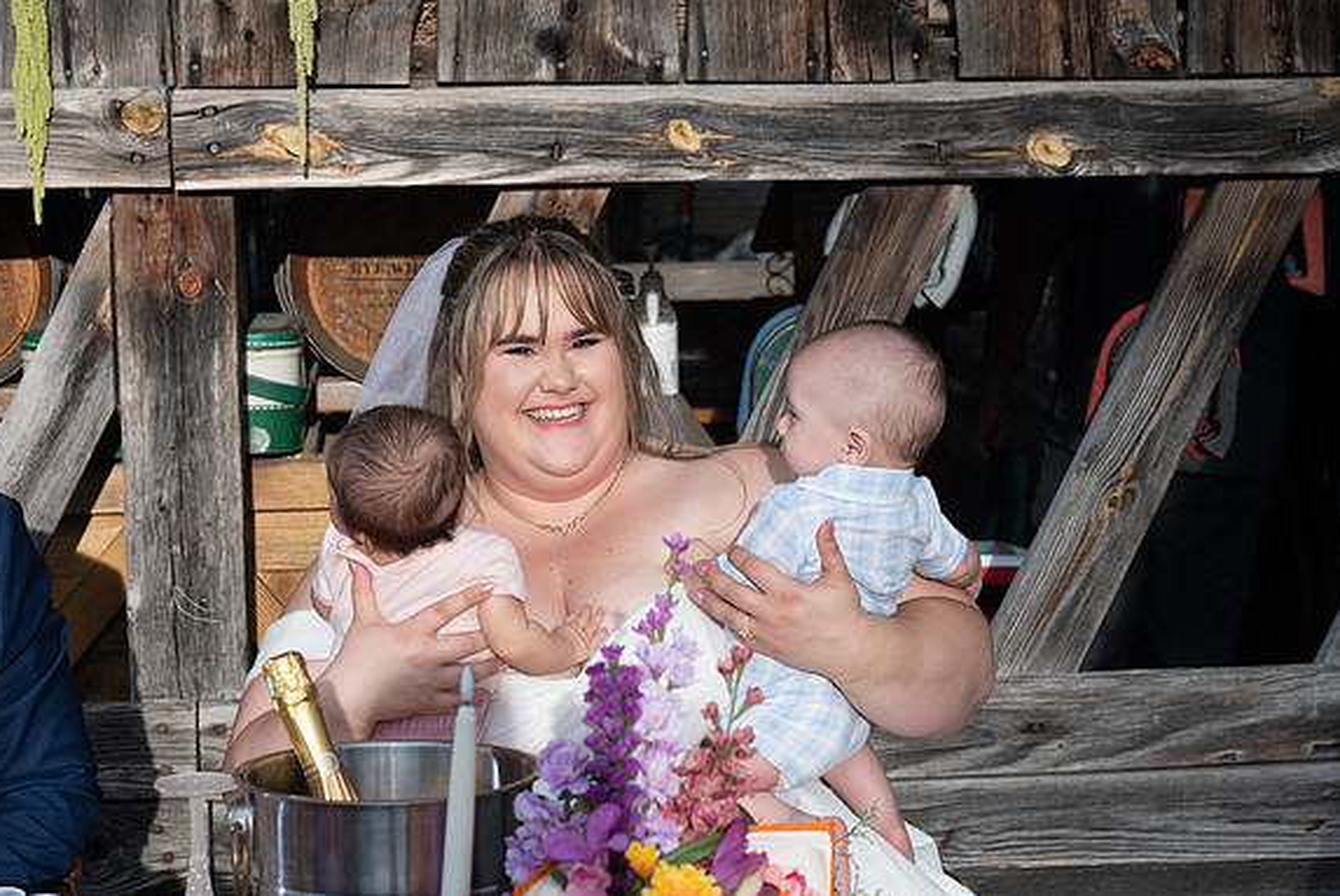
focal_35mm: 87
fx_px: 3241
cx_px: 666
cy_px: 446
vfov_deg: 15.7
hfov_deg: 23.4
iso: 100
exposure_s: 1/200
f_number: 9
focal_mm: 86
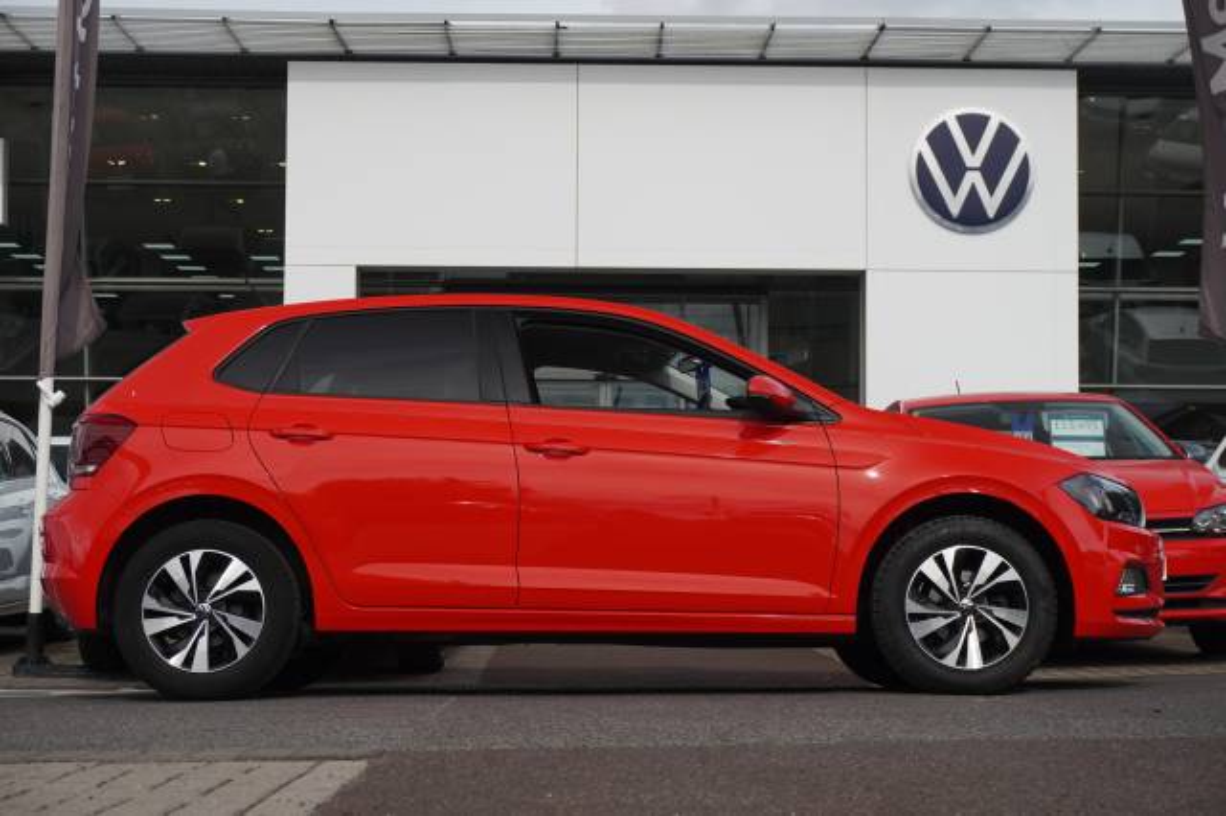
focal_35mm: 58
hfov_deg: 34.2
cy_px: 408
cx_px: 613
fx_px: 1991
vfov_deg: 23.2
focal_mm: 39
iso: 100
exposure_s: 1/200
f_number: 6.7
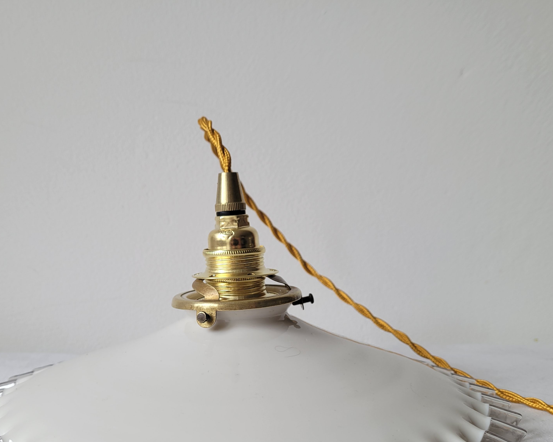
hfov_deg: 50.1
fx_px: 589
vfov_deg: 40.7
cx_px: 241
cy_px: 291
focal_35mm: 36
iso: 50
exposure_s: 1/100
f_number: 1.8
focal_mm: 5.4
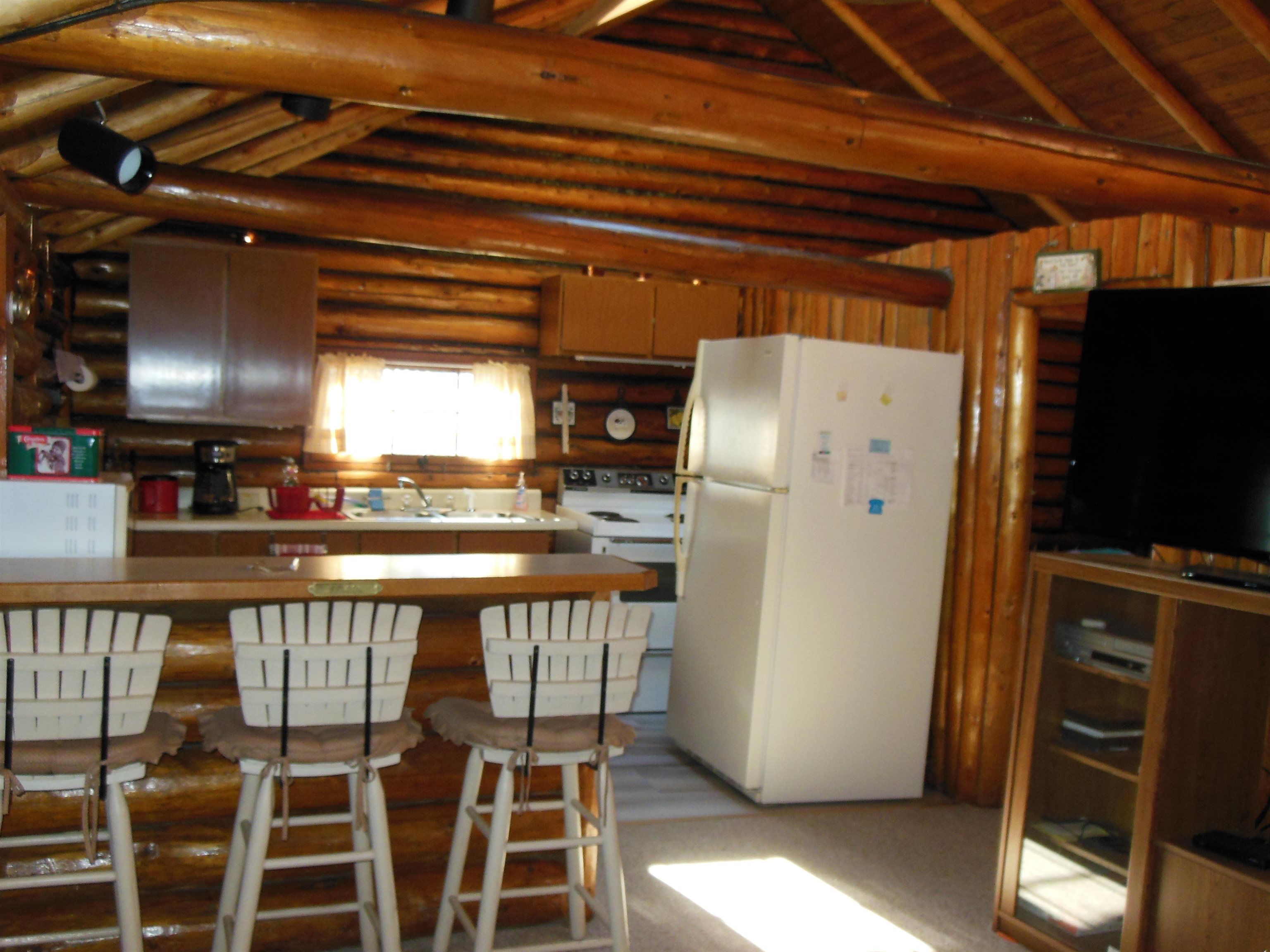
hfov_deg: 55.4
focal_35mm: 33
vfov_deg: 42.9
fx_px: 1211
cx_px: 635
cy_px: 476
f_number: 3.5
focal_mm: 6
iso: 320
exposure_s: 1/30
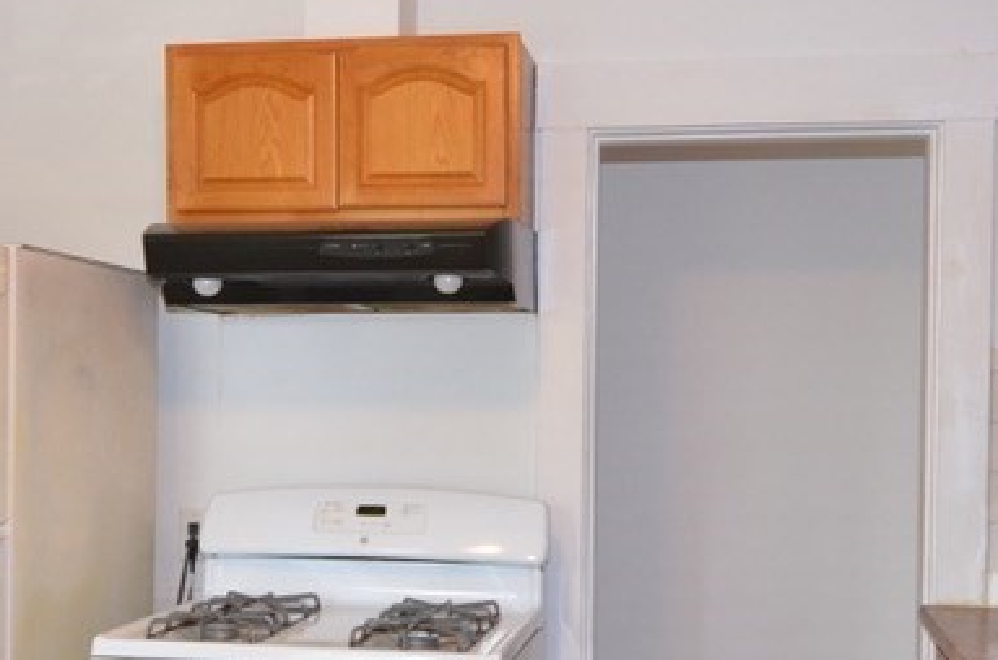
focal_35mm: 51
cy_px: 433
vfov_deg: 26.2
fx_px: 1410
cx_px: 518
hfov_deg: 39.0
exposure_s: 1/60
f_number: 4
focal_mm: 12
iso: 800
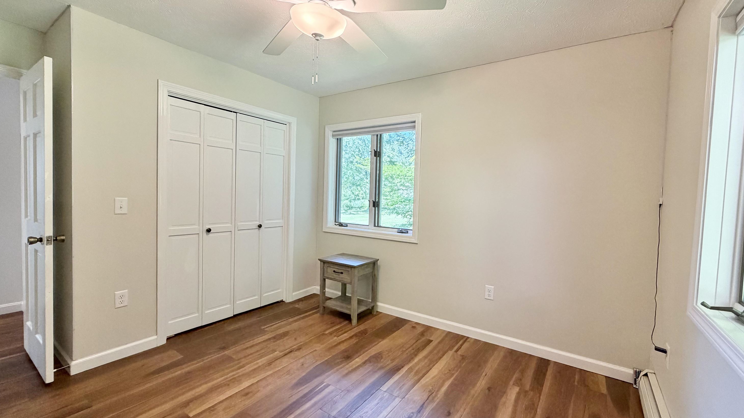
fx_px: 316
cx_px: 387
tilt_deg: -2.4
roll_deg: -2.1
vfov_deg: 67.1
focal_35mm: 16
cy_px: 207
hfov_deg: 99.3
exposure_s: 1/120
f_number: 2.2
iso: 320
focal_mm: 2.22
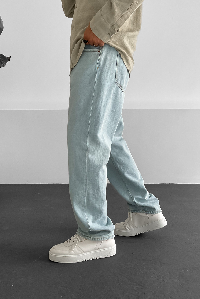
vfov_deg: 55.8
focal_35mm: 34
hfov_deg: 38.8
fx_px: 283
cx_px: 113
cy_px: 140
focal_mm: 3
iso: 64
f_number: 1.8
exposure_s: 1/120
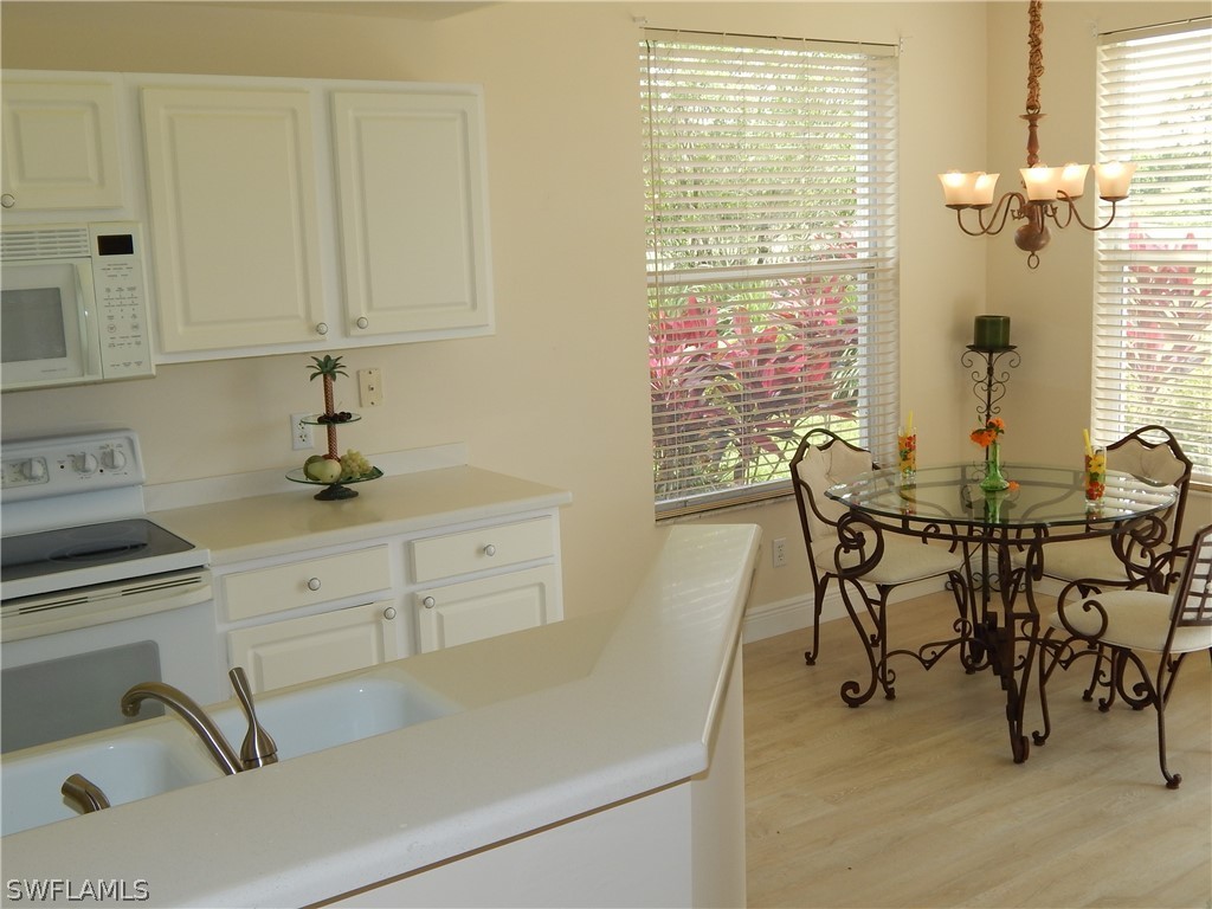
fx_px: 1330
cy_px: 454
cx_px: 606
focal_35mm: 38
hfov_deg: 49.0
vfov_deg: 37.7
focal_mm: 6.8
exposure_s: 1/125
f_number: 3.4
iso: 125
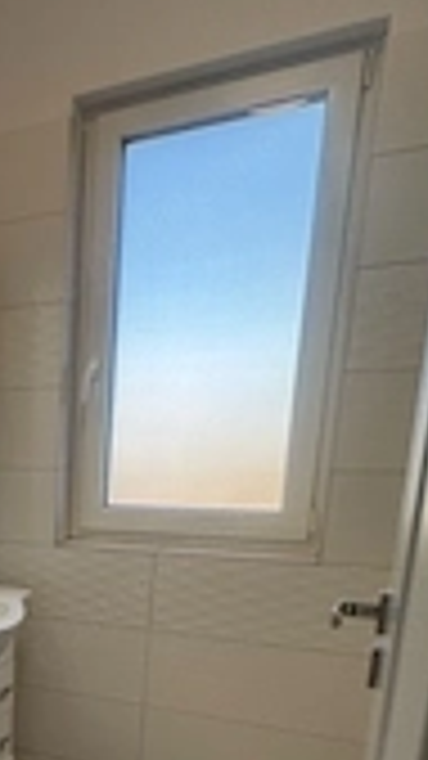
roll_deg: +2.2
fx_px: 727
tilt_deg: -13.5
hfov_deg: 28.4
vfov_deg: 51.4
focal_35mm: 36
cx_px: -90
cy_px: 621
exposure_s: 1/100
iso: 64
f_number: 2.2
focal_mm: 2.22
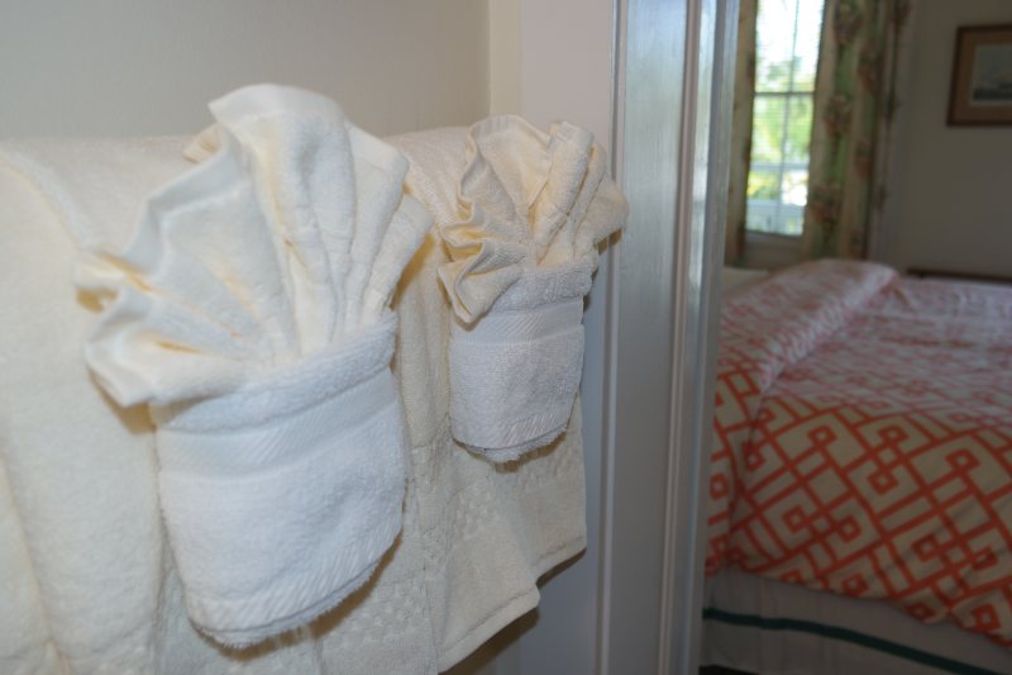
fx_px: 843
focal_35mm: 30
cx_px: 506
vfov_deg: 43.6
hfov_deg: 61.9
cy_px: 338
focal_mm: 20
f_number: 4
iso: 100
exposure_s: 1/50
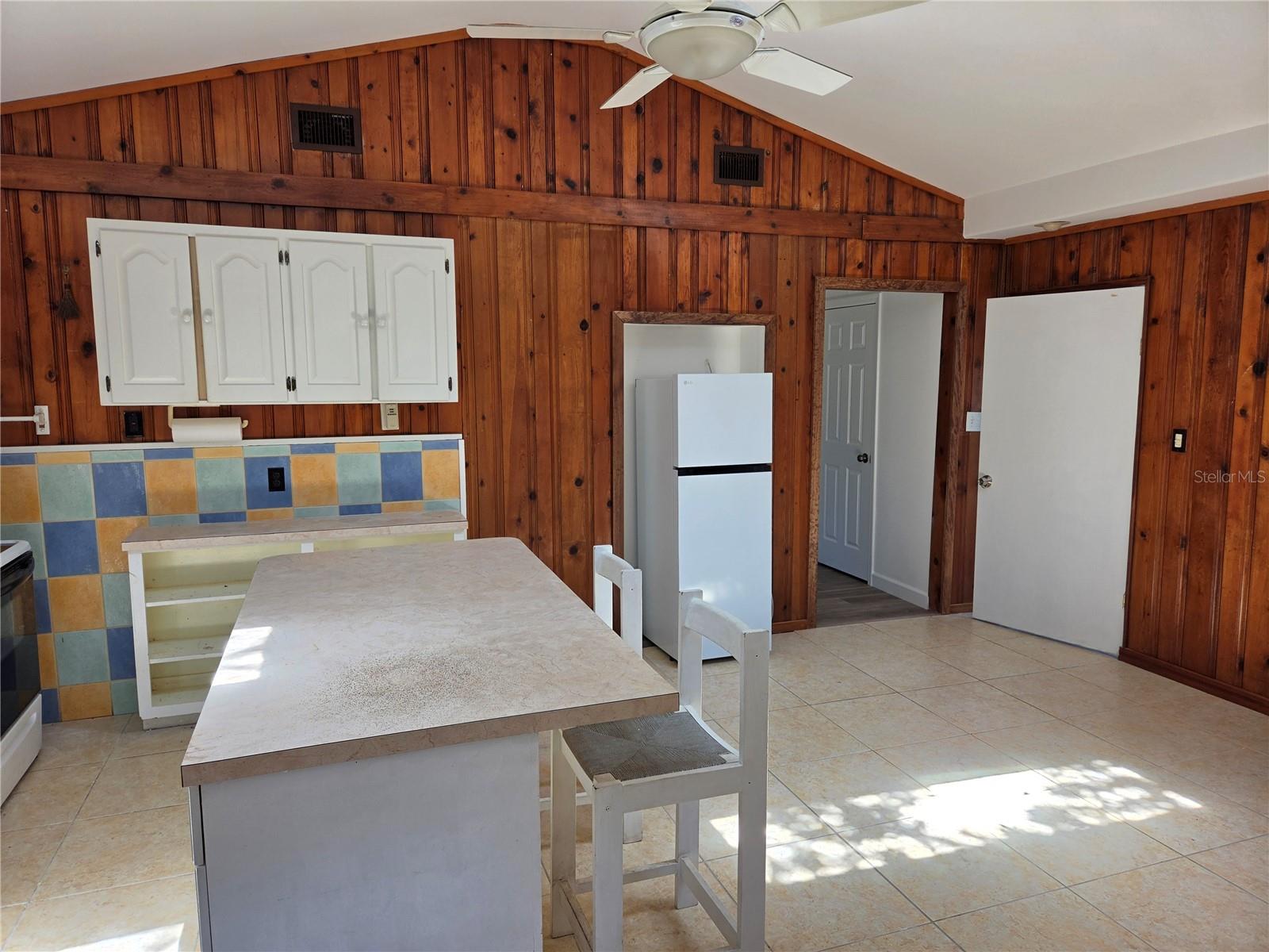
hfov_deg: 73.9
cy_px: 476
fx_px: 843
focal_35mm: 23
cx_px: 634
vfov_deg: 58.9
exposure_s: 1/180
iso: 64
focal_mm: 5.4
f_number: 1.8
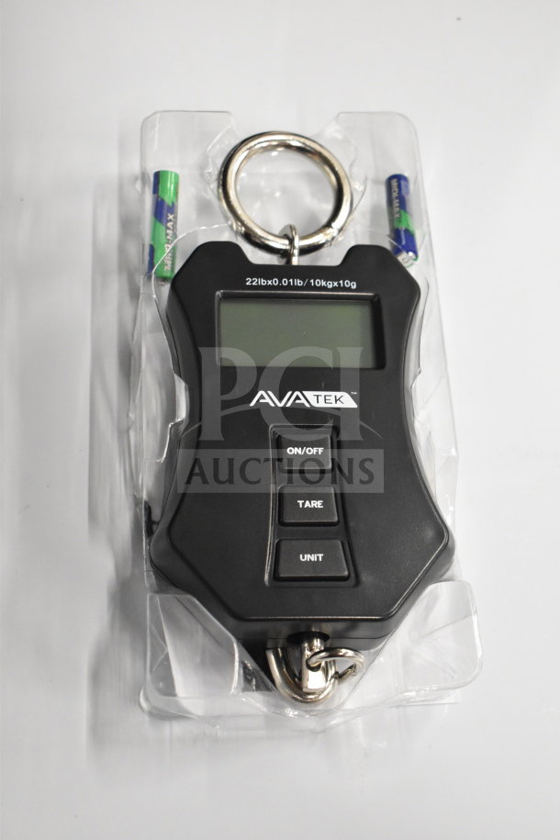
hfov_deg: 22.6
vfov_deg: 33.4
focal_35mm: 60
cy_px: 420
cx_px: 280
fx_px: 1400
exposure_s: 1/60
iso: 4500
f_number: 4.8
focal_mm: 40
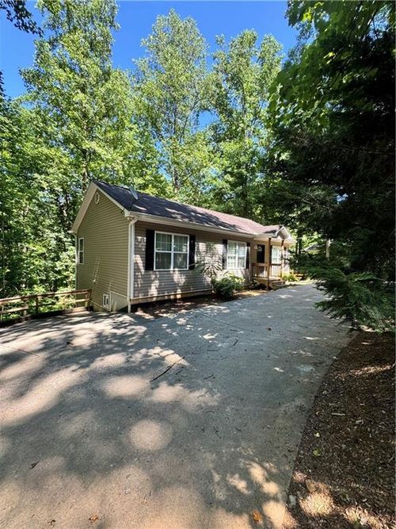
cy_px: 264
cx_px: 198
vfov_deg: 102.1
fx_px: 214
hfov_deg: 85.7
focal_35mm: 14
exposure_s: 1/124
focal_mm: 2.22
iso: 40
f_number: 2.2
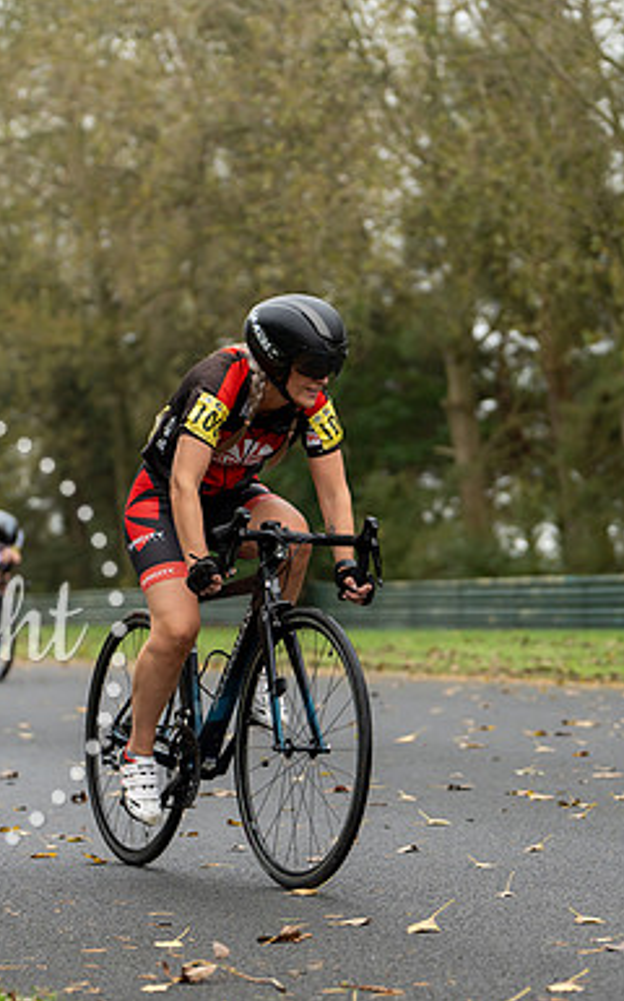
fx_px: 3435
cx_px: 286
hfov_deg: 10.4
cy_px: 500
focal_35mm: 126
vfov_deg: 16.6
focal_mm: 82
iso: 800
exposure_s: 1/1250
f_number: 2.8
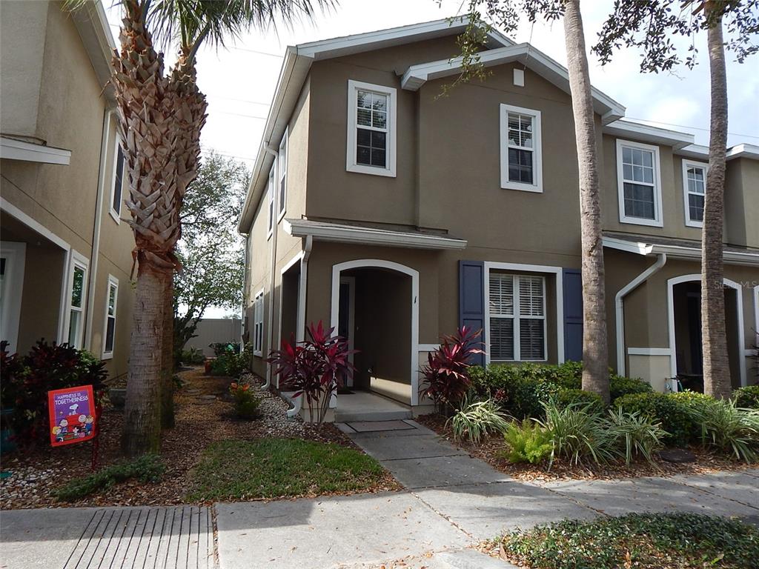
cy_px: 284
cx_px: 380
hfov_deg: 73.9
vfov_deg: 58.9
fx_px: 504
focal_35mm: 23
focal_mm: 4
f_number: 3
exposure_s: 1/1000
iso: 125
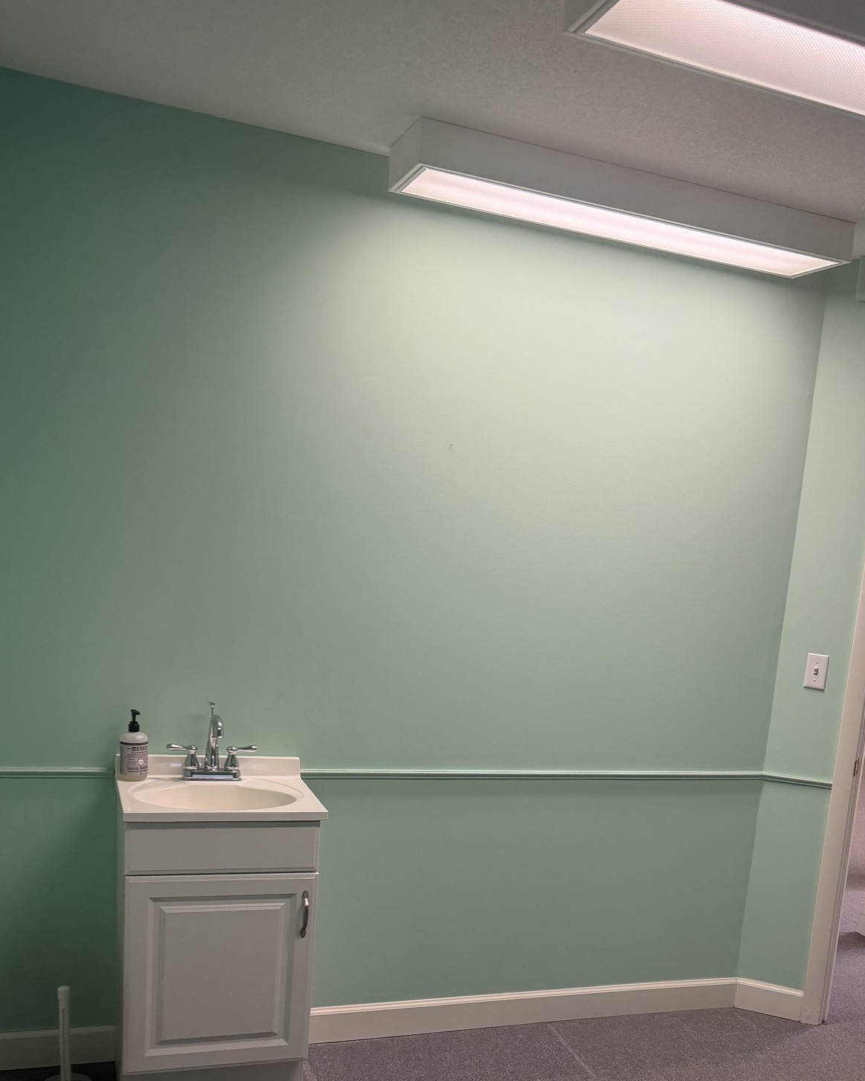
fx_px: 1184
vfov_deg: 47.1
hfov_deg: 39.3
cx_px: 623
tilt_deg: -11.9
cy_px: 820
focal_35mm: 37
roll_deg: -4.8
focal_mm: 6.76
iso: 160
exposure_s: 1/120
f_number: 1.78
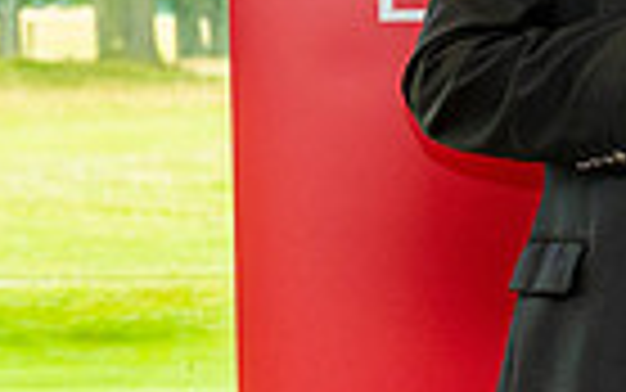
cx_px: 1462
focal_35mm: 250
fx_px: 4267
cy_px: 77
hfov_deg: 7.8
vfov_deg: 5.3
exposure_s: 1/50
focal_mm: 52
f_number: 5
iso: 400
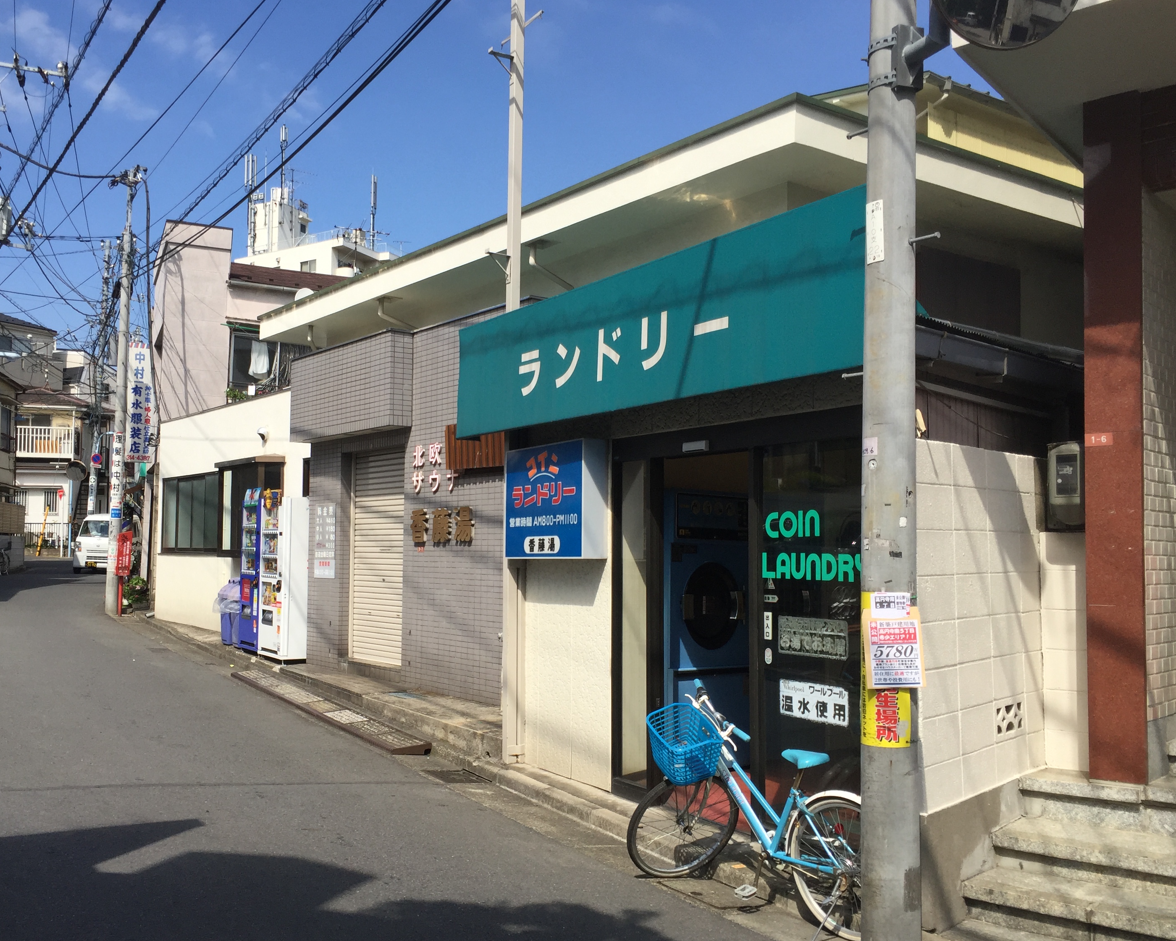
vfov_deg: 44.5
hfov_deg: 54.0
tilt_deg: +2.7
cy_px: 502
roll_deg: -1.2
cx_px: 502
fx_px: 1149
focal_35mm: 33
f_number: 2.2
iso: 32
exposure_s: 1/1883
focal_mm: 4.15
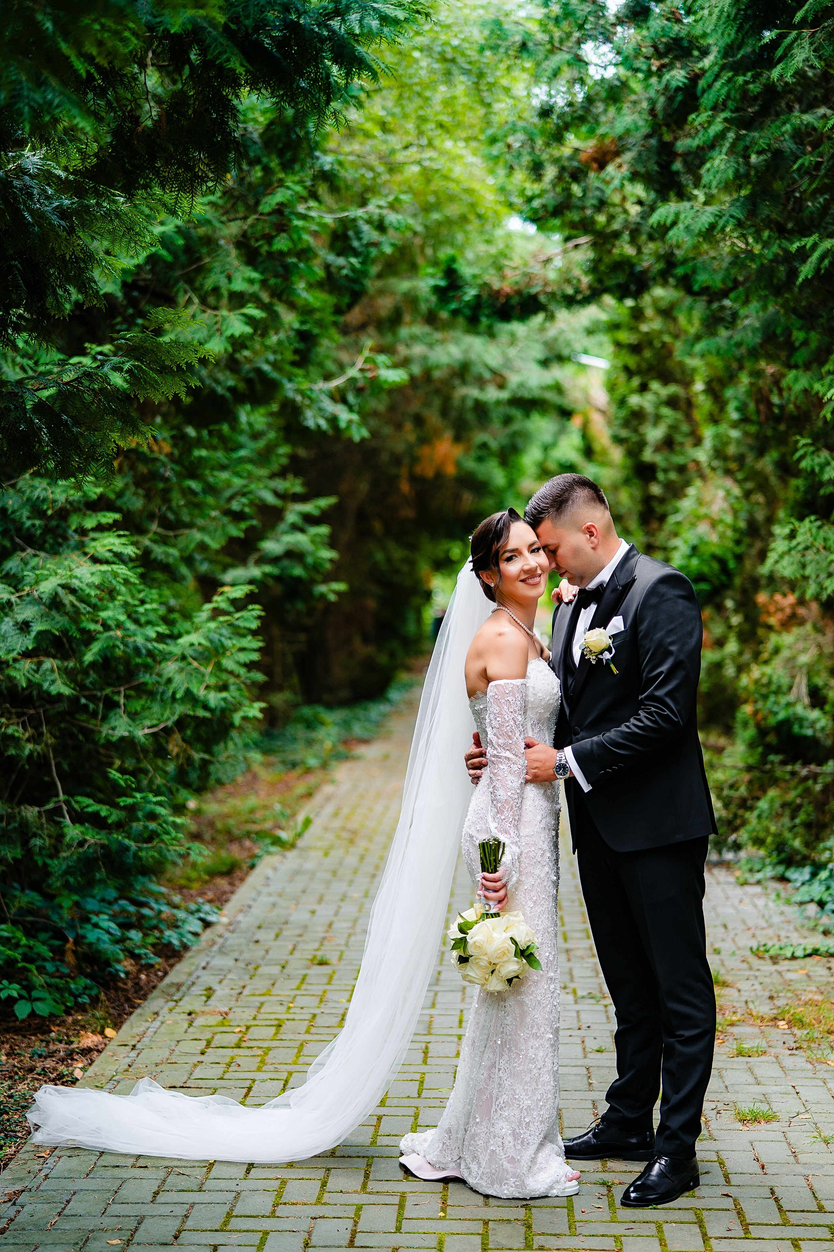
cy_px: 626
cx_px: 417
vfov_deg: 39.6
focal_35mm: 50
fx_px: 1737
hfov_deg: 27.0
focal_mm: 50
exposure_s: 1/1000
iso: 200
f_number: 1.4
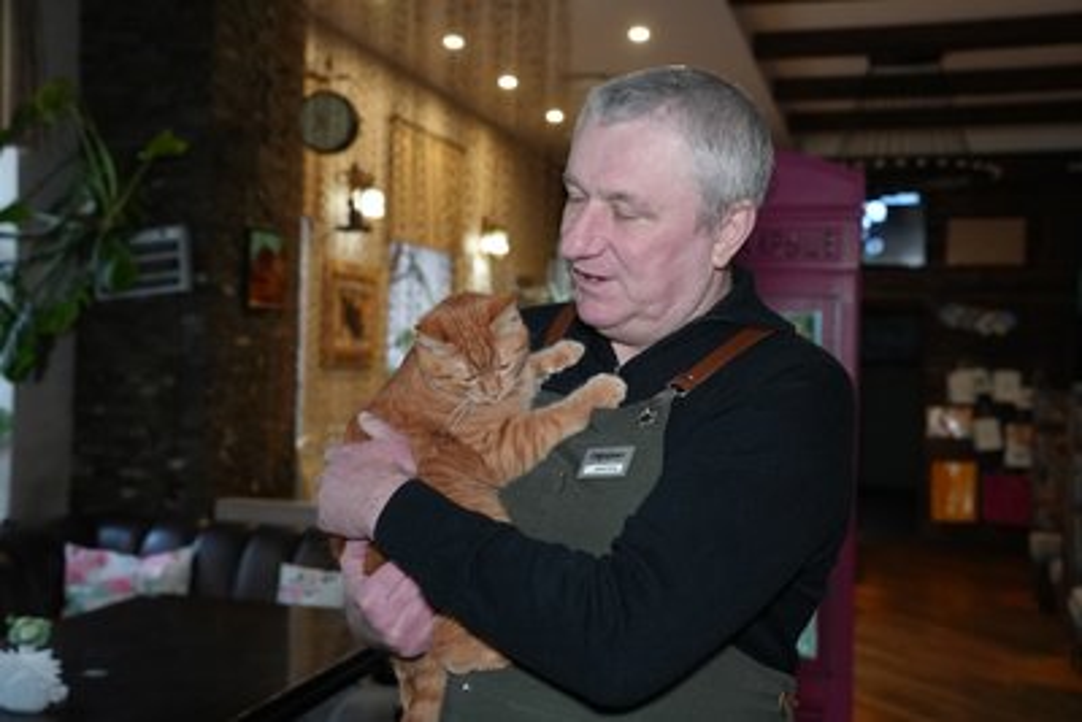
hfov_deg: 48.4
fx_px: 1203
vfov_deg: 33.4
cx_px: 541
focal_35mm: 40
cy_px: 361
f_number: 4
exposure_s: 1/160
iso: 6400
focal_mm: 40
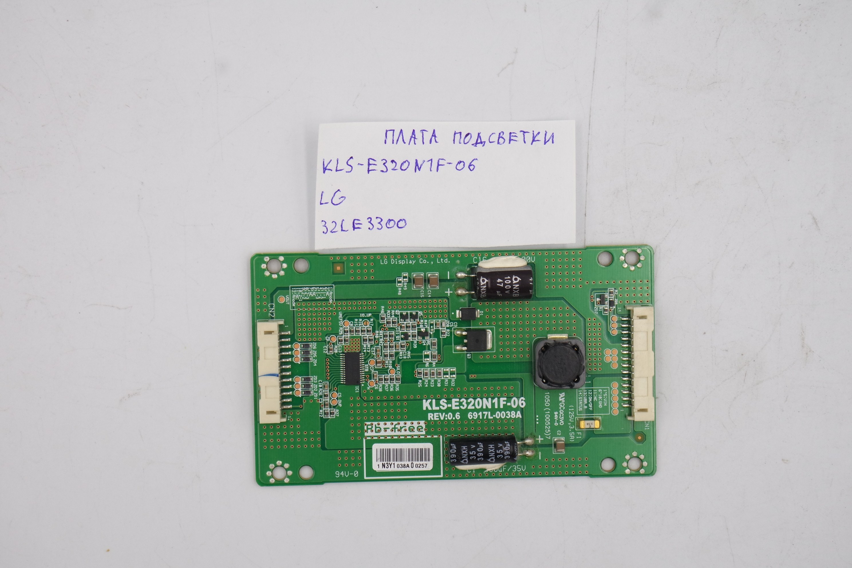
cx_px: 426
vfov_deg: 18.9
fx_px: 1704
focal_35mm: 72
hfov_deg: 28.1
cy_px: 284
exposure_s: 1/125
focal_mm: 27
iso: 200
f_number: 5.6
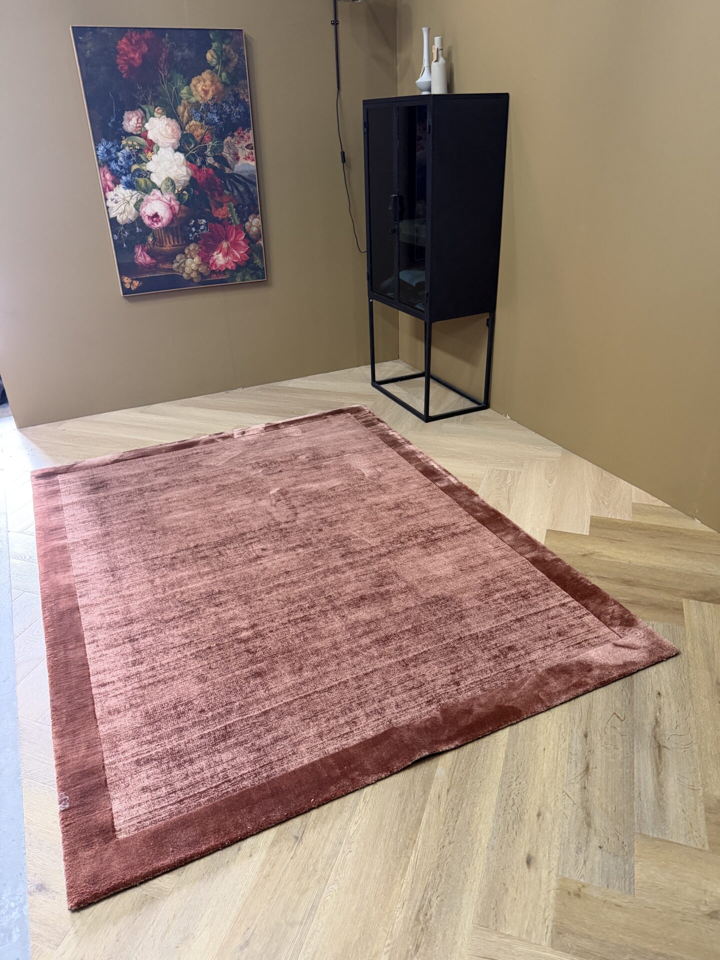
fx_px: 666
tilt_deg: -28.6
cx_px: 360
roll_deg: +1.5
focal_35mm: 24
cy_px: 480
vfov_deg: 71.6
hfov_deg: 56.8
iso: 500
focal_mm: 6.76
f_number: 1.78
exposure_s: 1/50
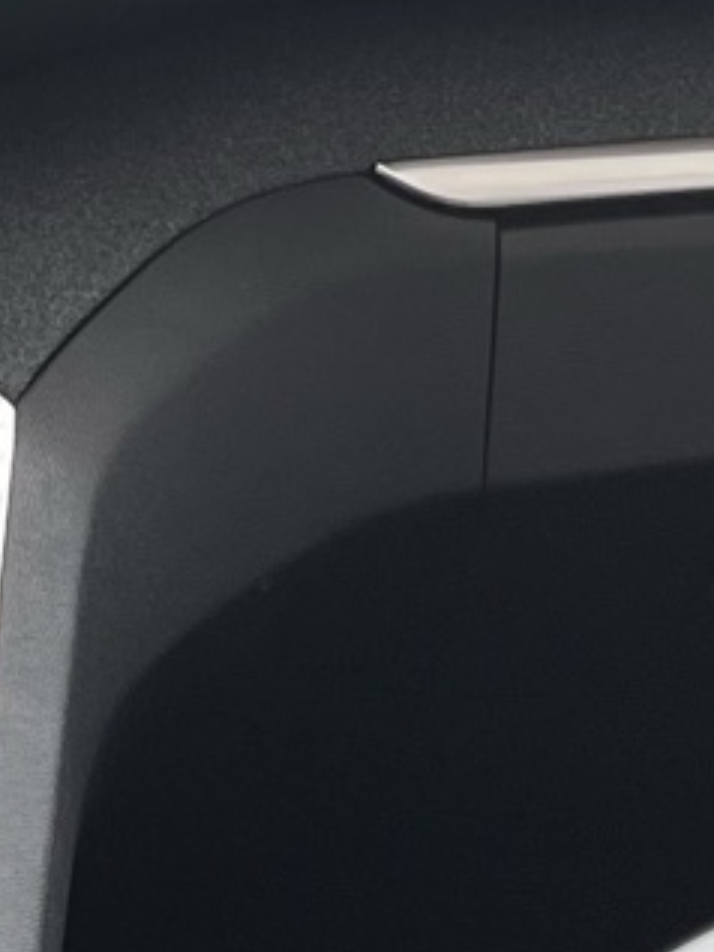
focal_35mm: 168
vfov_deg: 11.8
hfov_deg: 8.1
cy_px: 393
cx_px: -1038
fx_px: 4617
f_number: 1.6
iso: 32
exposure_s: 1/123
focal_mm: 5.1
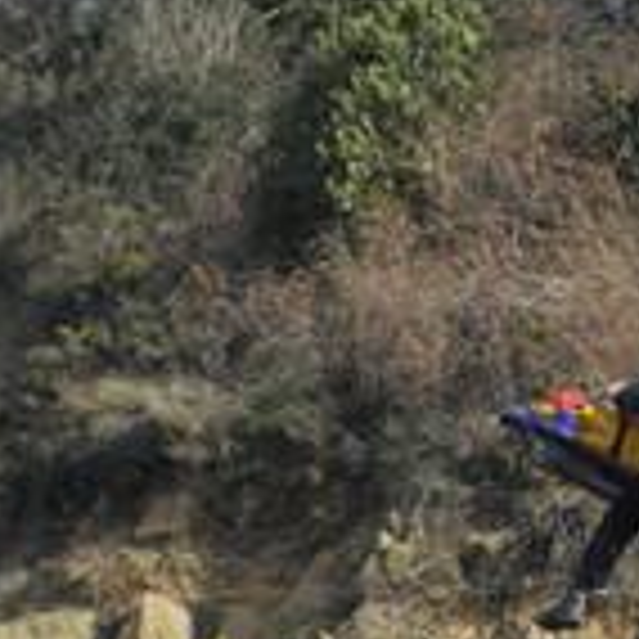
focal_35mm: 1423
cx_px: 718
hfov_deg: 1.2
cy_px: -32
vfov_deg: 1.2
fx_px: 29719
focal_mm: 340
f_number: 4.8
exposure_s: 1/3200
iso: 400
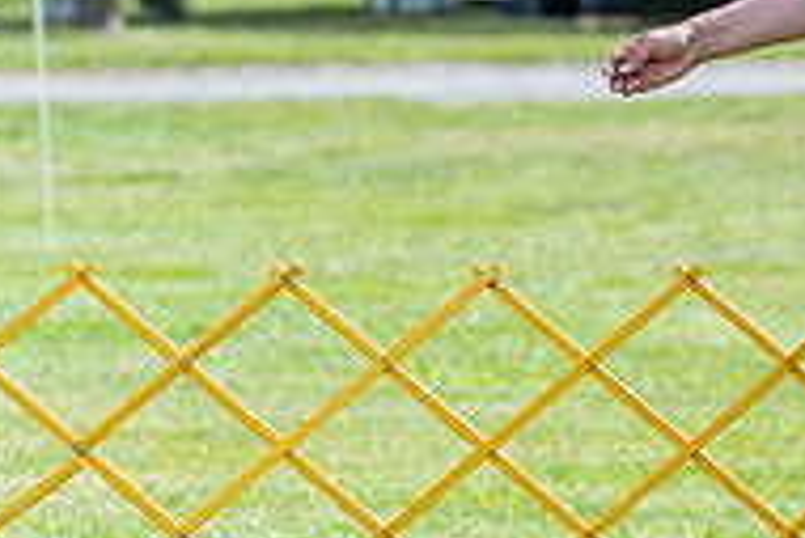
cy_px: 74
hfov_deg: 4.2
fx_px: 11010
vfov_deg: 2.8
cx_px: 996
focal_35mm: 492
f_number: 4.5
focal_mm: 161
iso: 400
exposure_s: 1/1600
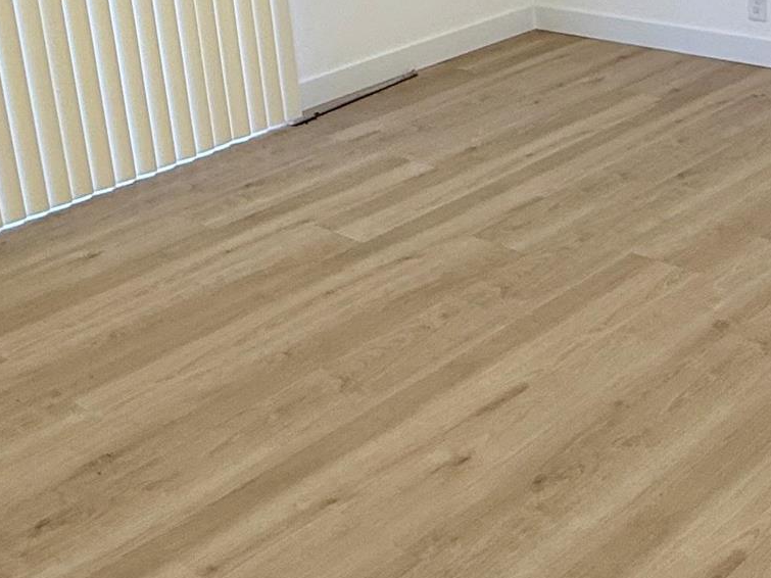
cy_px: 30
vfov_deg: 24.7
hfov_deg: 33.5
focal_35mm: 57
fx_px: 1269
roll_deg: +4.2
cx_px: 500
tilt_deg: -14.6
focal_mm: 2.22
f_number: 2.2
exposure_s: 1/120
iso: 80
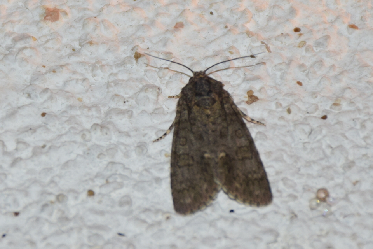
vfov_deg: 6.5
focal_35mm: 210
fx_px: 2176
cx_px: 186
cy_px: 124
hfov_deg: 9.8
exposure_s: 1/200
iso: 320
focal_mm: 140
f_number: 5.6
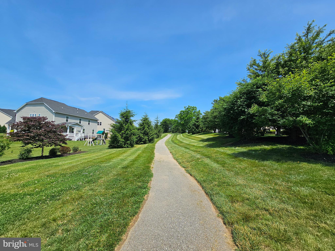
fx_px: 126
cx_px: 168
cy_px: 126
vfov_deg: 89.9
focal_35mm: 13
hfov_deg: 106.2
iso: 50
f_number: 2.2
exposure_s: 1/2760
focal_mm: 2.2
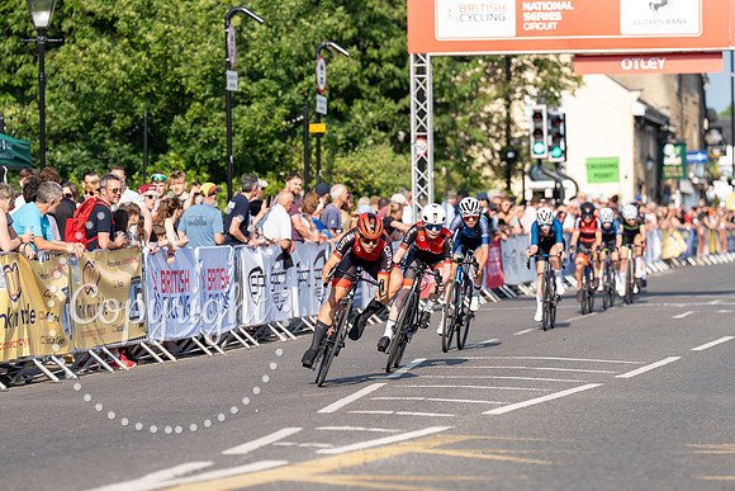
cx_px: 368
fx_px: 3778
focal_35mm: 185
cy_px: 246
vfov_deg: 7.4
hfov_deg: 11.1
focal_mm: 185
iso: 160
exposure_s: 1/1000
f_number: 4
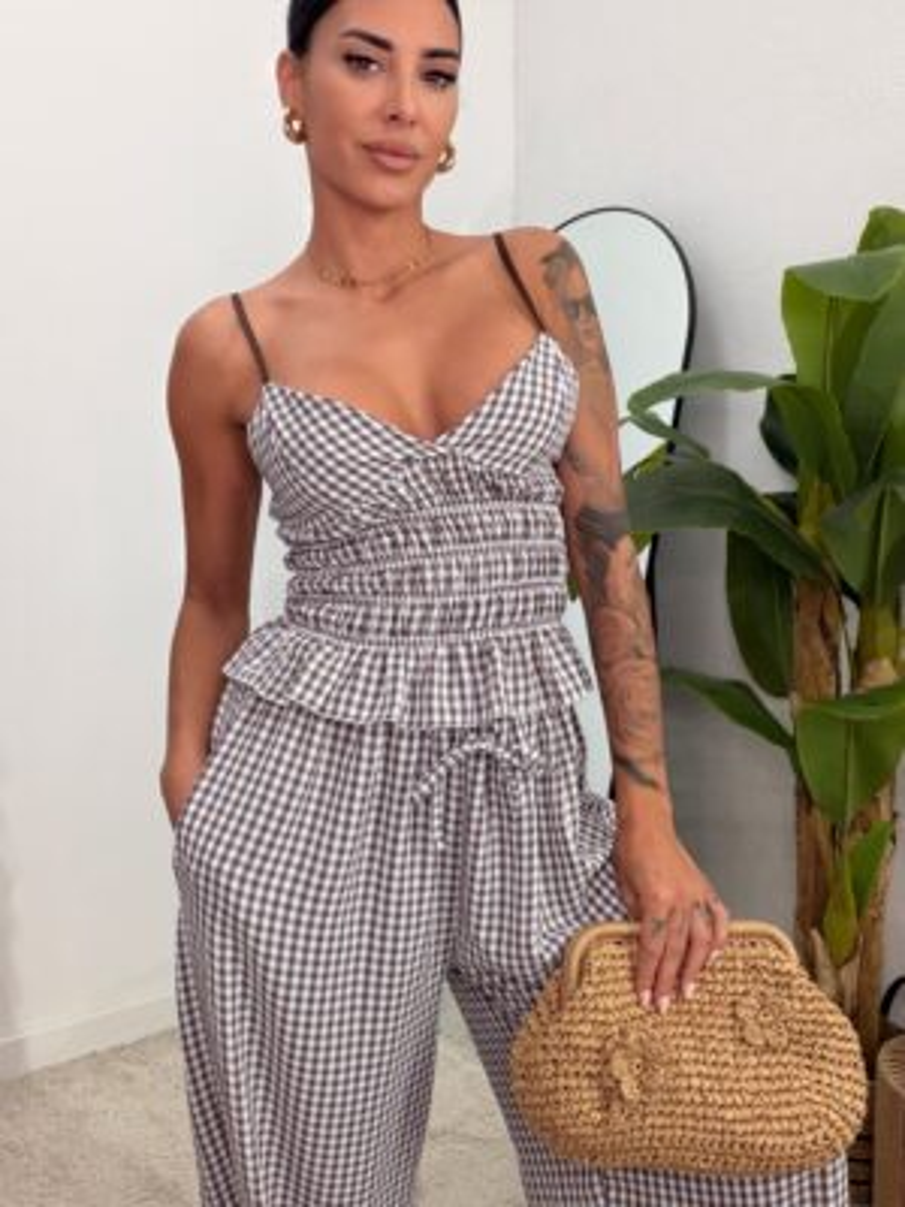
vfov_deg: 60.0
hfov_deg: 46.8
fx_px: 1046
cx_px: 452
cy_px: 604
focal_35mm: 30
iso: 50
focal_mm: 2.71
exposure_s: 1/73
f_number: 1.9
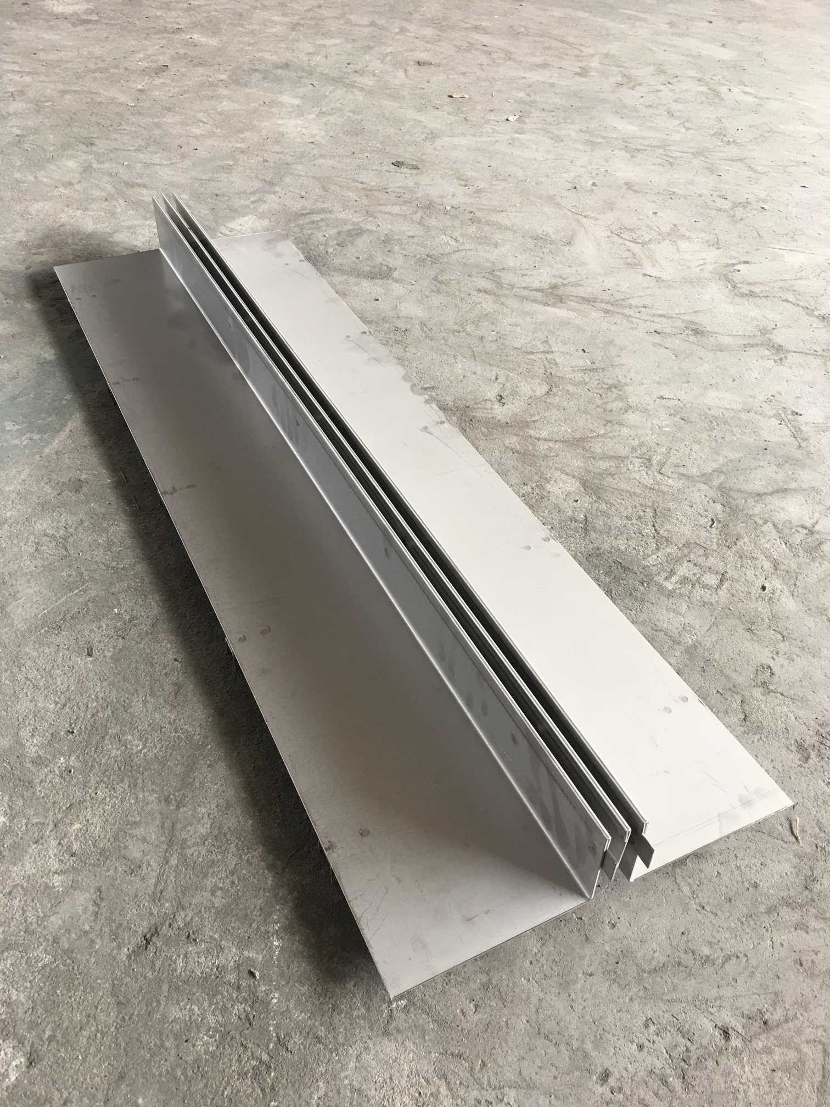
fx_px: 927
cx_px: 415
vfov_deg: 61.7
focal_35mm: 29
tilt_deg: -40.3
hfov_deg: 48.2
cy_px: 554
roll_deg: -2.6
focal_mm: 4.15
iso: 40
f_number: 2.2
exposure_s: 1/33
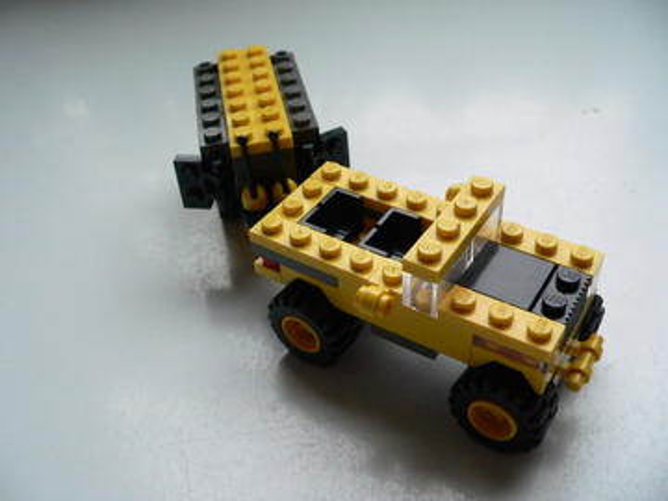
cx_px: 334
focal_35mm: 36
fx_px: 695
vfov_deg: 39.7
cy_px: 250
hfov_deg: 51.4
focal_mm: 6
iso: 400
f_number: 2.8
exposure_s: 1/60
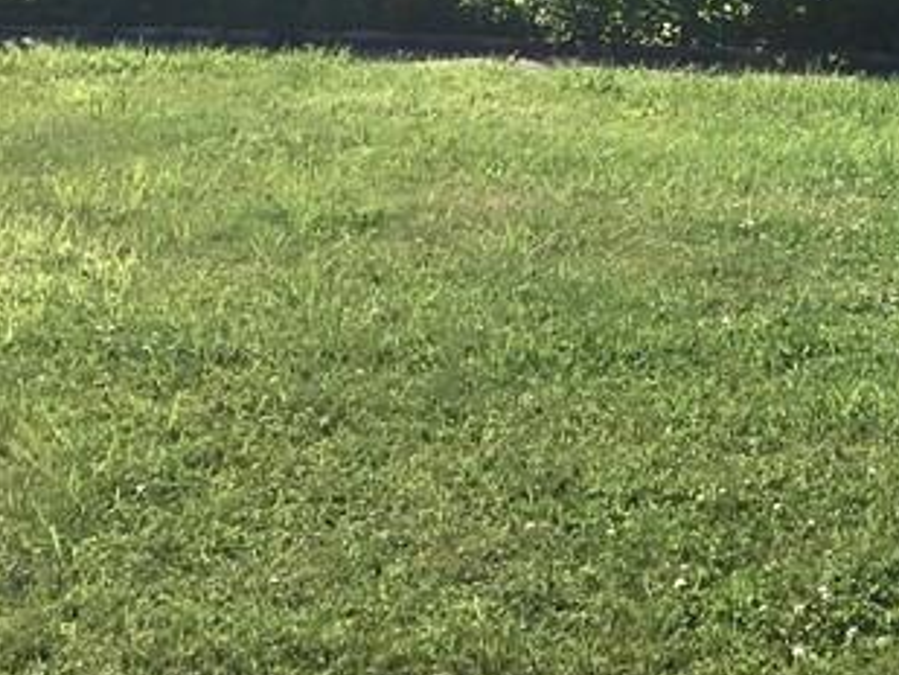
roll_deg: -2.3
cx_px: 925
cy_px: -209
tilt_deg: +0.4
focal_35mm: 96
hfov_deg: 19.8
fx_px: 2494
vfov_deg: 14.7
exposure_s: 1/3077
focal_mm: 4.15
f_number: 2.2
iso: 25
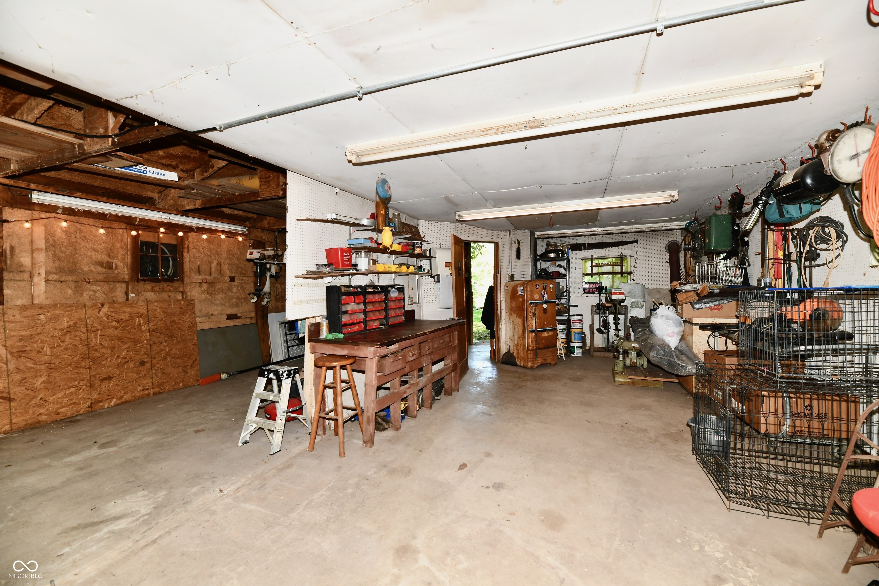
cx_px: 440
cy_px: 293
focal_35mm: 14
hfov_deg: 104.3
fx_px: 342
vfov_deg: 81.2
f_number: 6.3
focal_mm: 14
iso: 640
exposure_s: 1/60
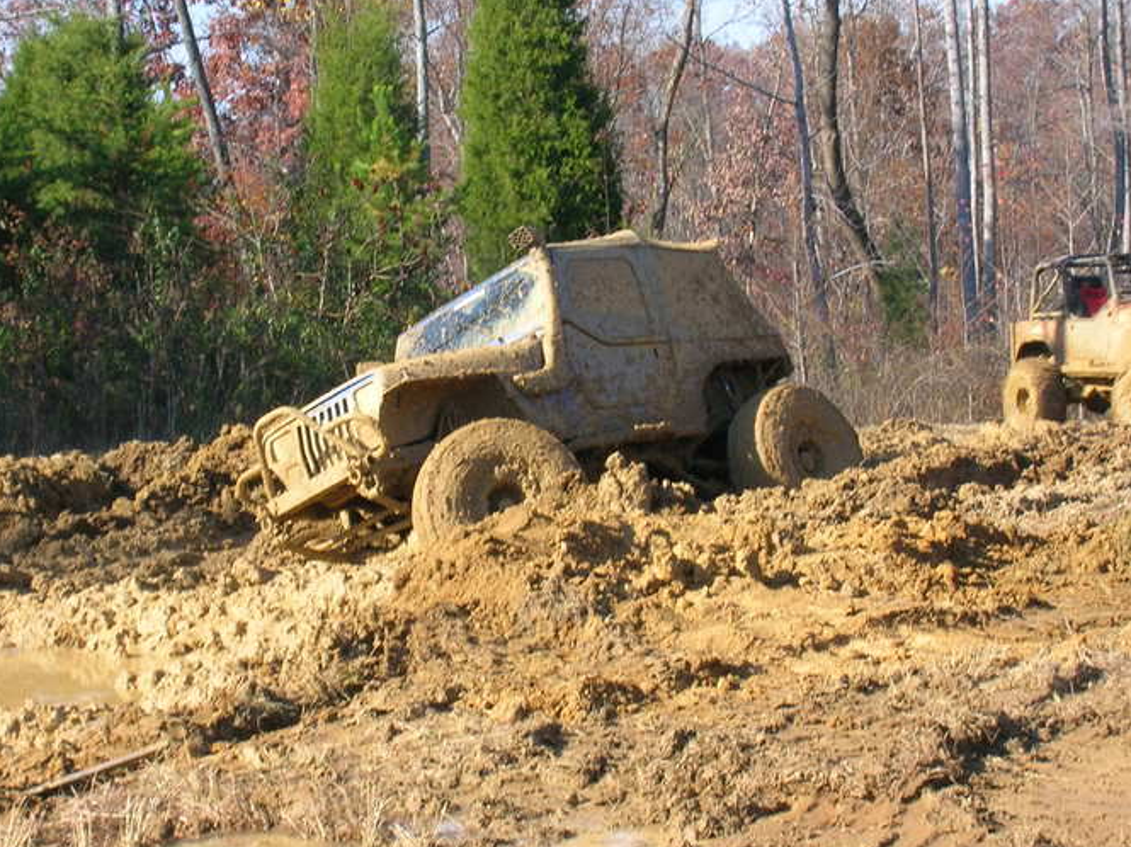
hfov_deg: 22.0
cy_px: 409
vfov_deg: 16.6
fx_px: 2906
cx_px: 481
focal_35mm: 89
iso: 50
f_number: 6.7
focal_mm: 12.3
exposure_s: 1/74.5
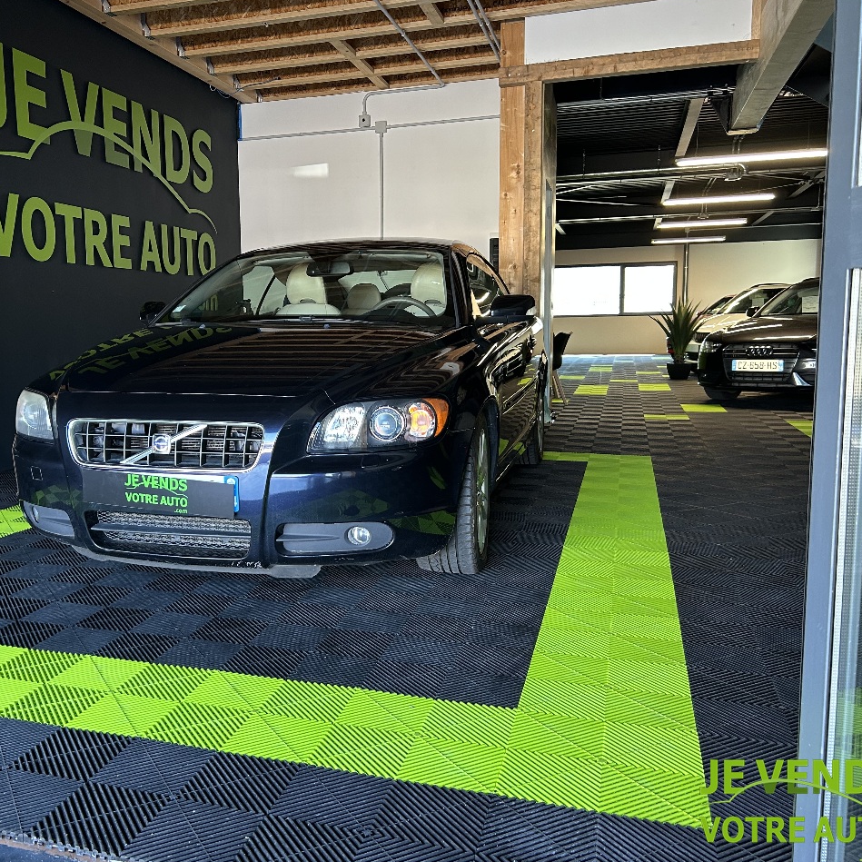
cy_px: 429
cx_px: 334
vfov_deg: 52.5
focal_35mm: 31
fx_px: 873
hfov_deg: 52.1
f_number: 1.5
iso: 125
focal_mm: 5.7
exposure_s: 1/71
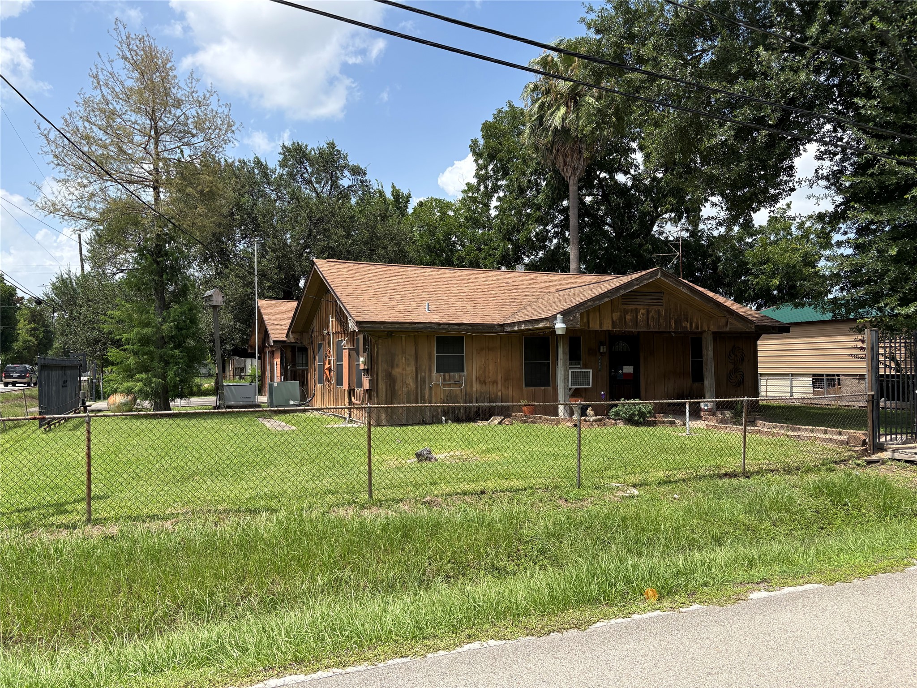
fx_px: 689
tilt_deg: +1.6
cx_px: 458
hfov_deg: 67.3
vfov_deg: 53.1
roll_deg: +1.5
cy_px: 344
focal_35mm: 26
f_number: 1.6
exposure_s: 1/2364
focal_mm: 5.96
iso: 50
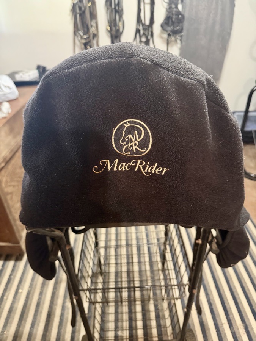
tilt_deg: -33.7
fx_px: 237
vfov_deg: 71.6
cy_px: 170
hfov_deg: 56.8
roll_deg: +0.9
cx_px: 128
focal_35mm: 24
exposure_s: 1/30
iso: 800
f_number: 1.78
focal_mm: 6.76
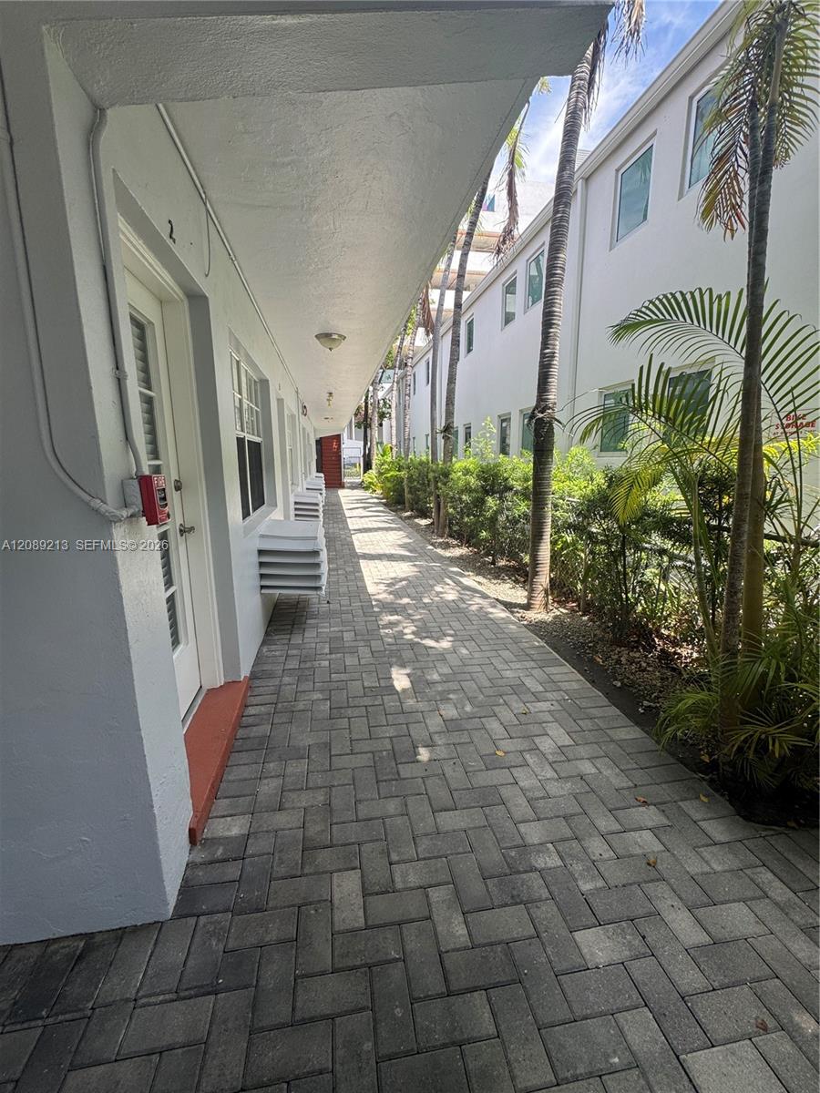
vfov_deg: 102.1
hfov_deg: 85.7
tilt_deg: -11.5
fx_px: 442
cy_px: 546
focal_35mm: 14
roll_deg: +1.6
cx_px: 410
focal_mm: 2.22
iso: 40
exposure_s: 1/271
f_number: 2.2
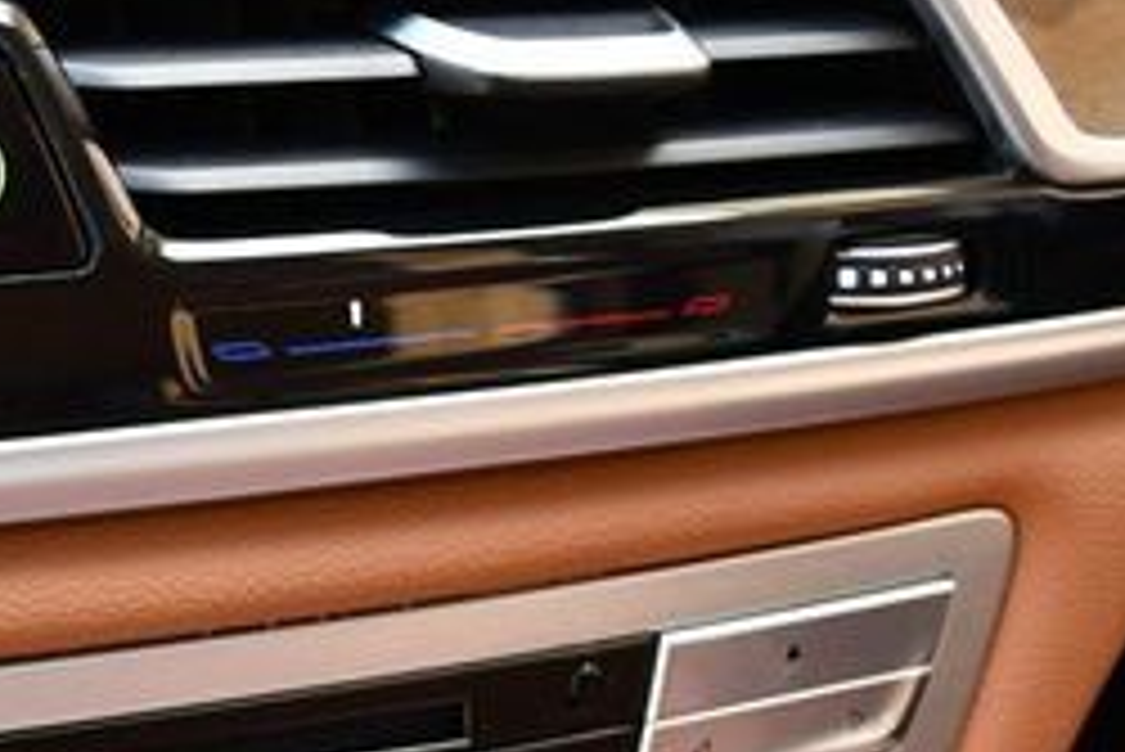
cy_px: 639
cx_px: -292
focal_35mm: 92
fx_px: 2877
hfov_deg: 20.4
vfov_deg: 14.8
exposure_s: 1/200
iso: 800
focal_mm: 18
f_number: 3.5
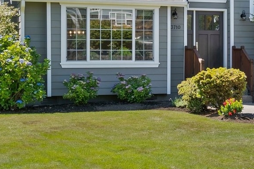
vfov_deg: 15.2
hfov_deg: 21.9
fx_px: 628
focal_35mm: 89
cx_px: 261
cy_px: 7
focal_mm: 30
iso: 500
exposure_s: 1/80
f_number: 8
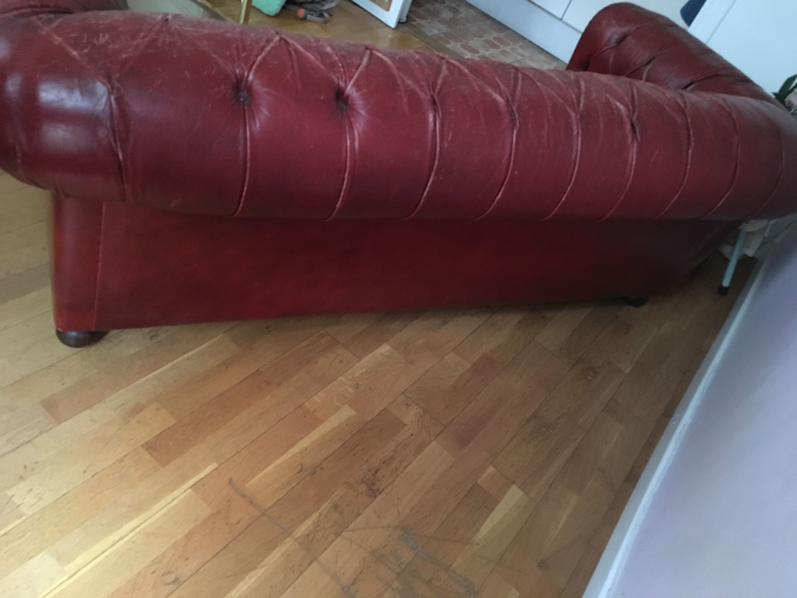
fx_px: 668
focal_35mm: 29
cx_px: 398
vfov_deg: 48.2
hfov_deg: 61.7
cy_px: 299
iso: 500
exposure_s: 1/17
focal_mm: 4.15
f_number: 2.2
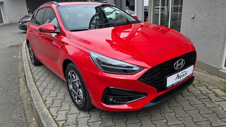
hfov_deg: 71.9
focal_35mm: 26
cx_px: 111
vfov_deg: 44.1
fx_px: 156
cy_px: 50
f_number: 1.7
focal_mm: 6.3
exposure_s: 1/325
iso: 12
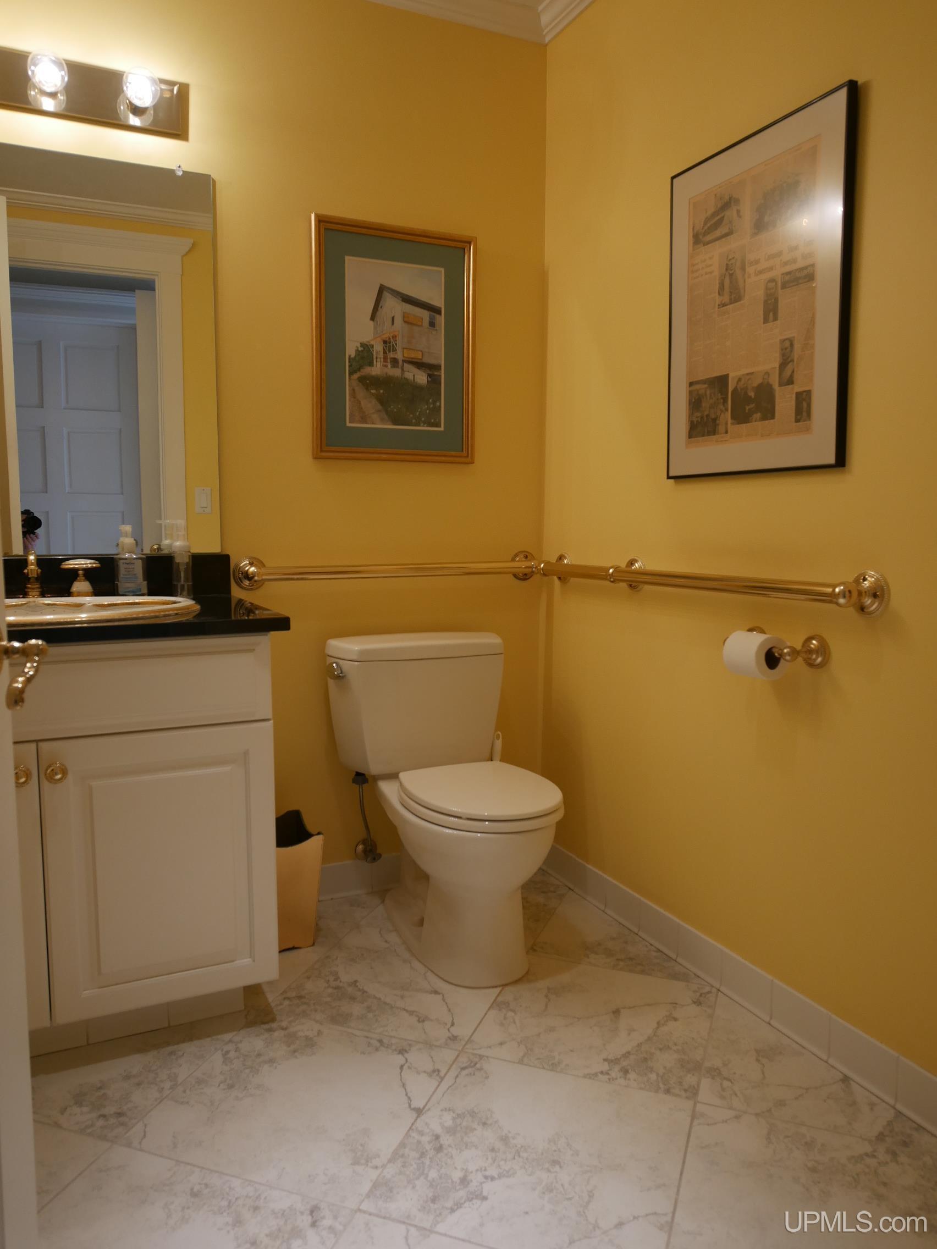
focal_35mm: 26
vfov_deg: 67.3
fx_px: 938
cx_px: 468
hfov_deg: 53.1
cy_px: 624
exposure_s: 1/60
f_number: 4
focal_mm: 13
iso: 500
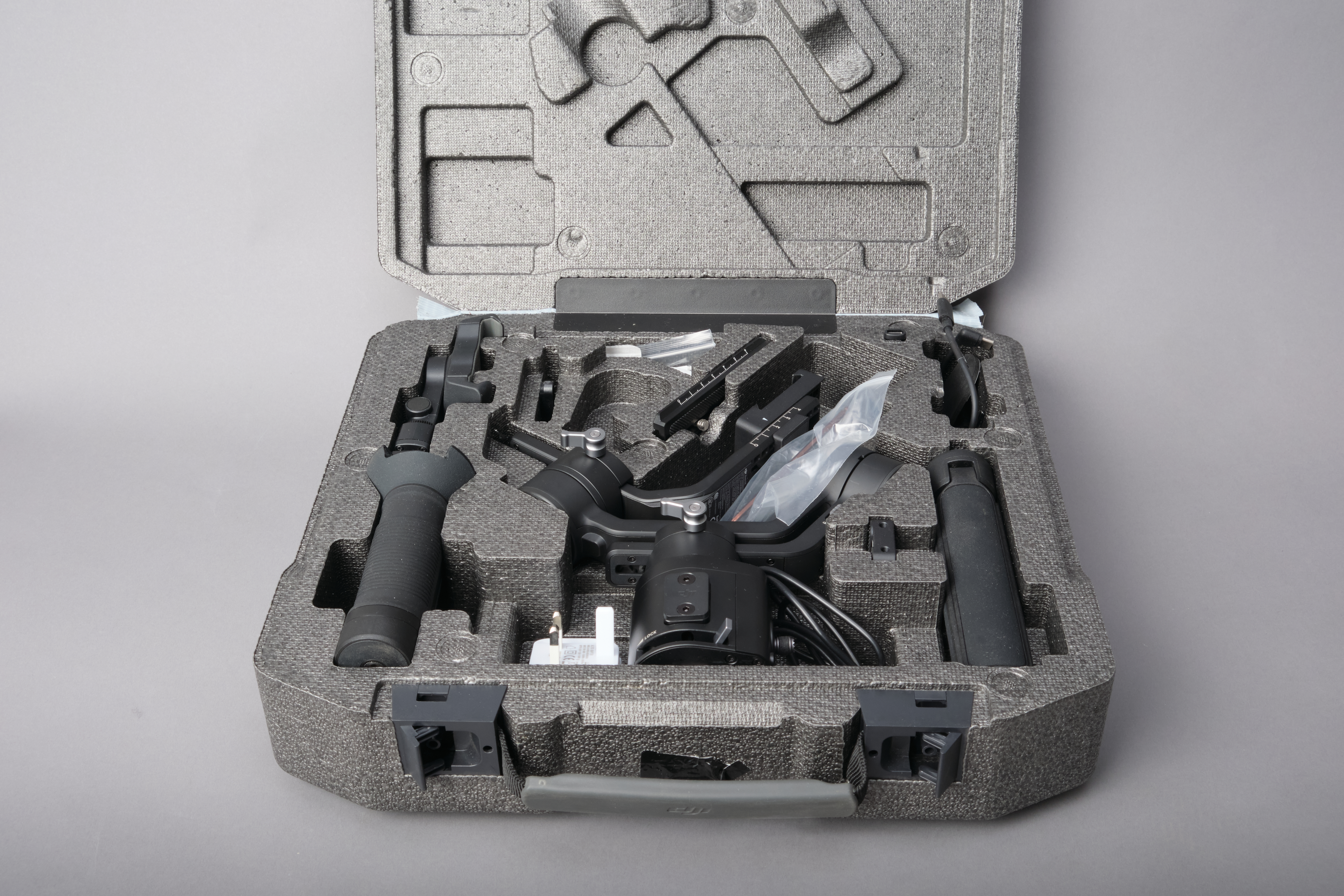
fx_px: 1568
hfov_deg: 46.4
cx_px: 672
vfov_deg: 31.9
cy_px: 448
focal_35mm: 42
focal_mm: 27.7
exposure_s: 1/250
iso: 640
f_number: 11
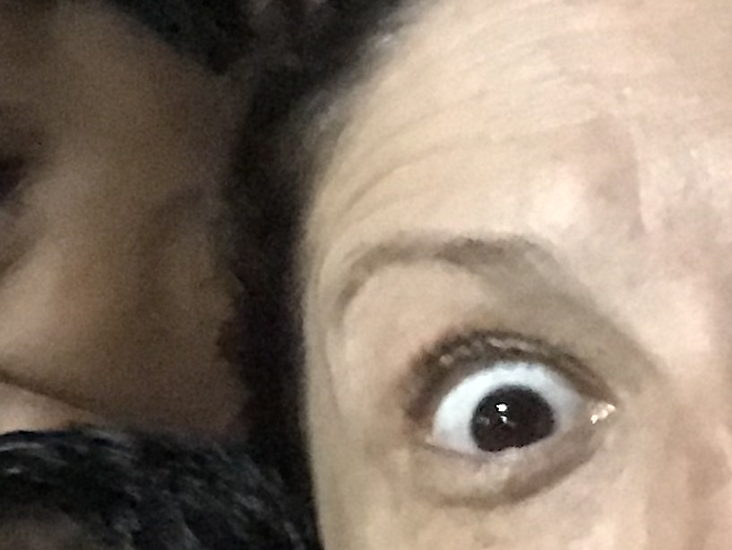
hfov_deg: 16.3
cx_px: 366
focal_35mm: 121
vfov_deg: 12.2
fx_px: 2561
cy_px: 503
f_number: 2.2
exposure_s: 1/17
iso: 1000
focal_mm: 2.87
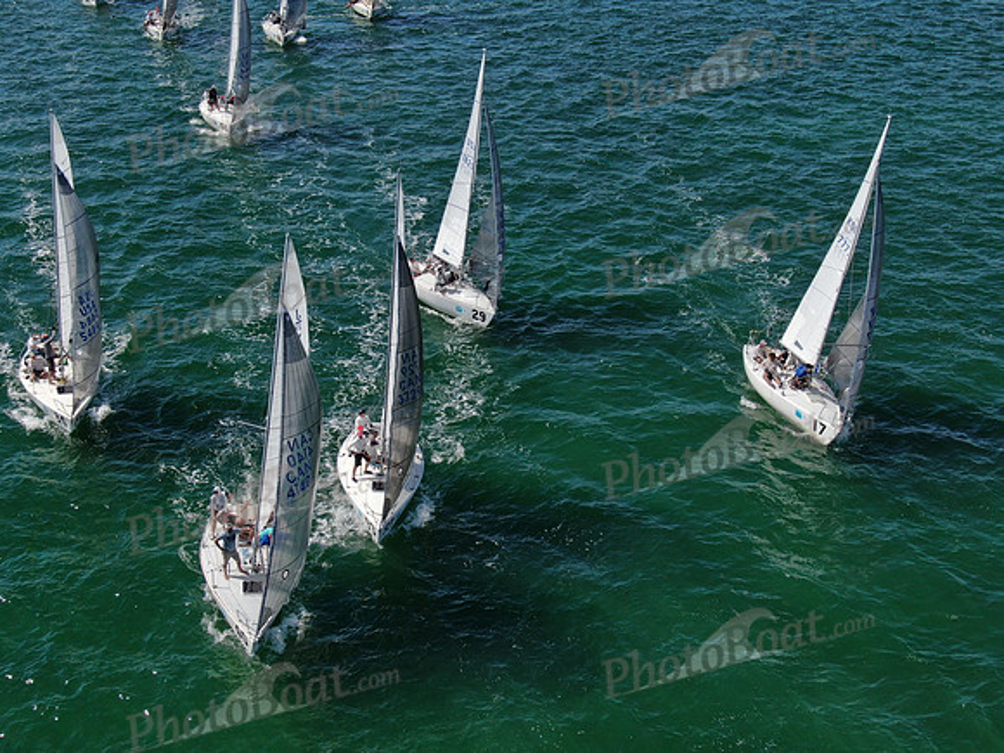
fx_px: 1363
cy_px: 376
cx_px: 502
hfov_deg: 40.4
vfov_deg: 30.9
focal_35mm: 47
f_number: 3.8
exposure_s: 1/1000
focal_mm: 8.42
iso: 100
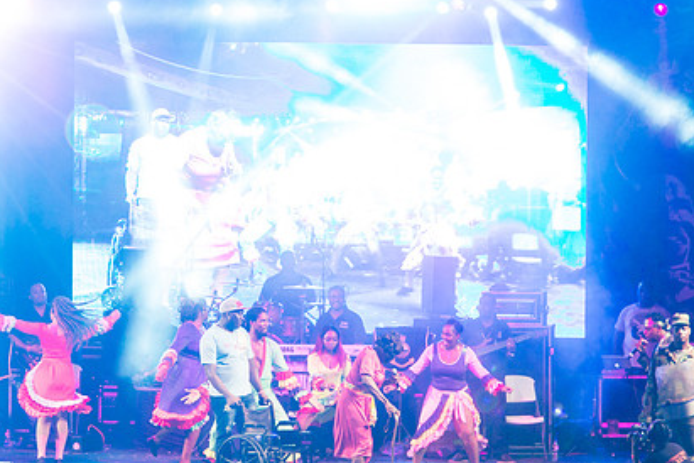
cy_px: 301
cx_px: 307
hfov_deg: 7.0
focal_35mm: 296
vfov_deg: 4.6
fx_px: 5706
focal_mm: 210
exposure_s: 1/160
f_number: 5.6
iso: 3200
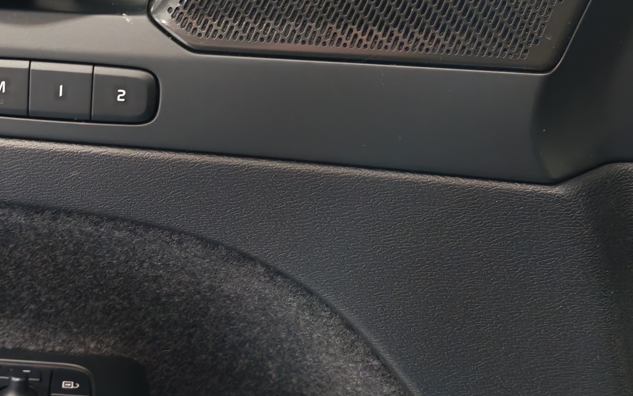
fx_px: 1121
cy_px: 155
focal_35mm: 65
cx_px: 219
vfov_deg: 20.0
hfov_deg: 31.3
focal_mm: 6.12
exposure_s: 1/50
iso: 800
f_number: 1.9
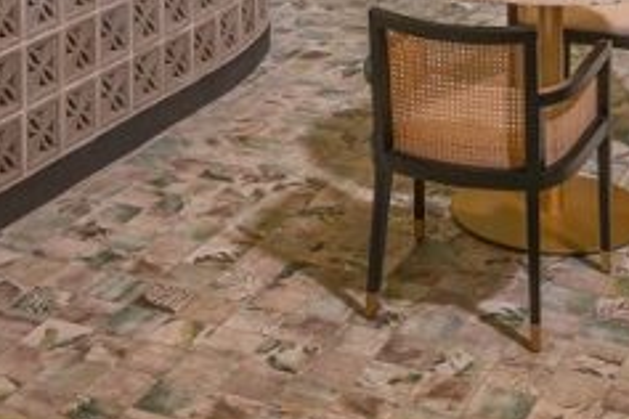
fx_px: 1433
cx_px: 366
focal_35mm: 82
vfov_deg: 15.6
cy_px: -164
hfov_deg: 24.7
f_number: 8
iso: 500
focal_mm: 19
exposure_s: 1/10
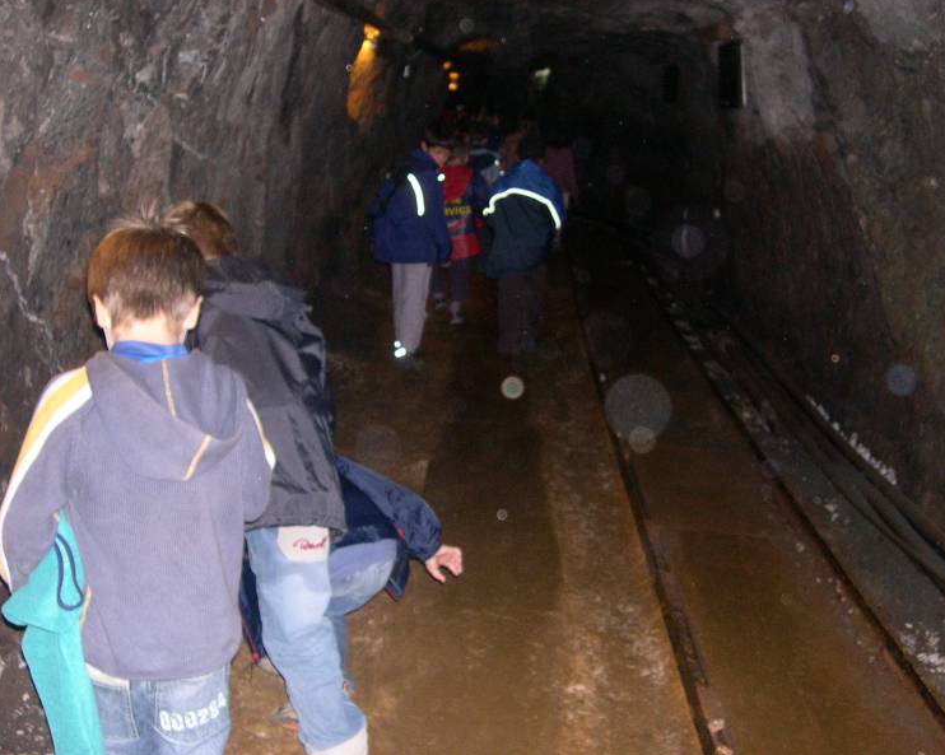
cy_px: 376
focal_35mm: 40
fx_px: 1118
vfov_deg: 37.3
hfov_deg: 45.8
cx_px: 507
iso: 399
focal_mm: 8
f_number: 2.8
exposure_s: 1/60
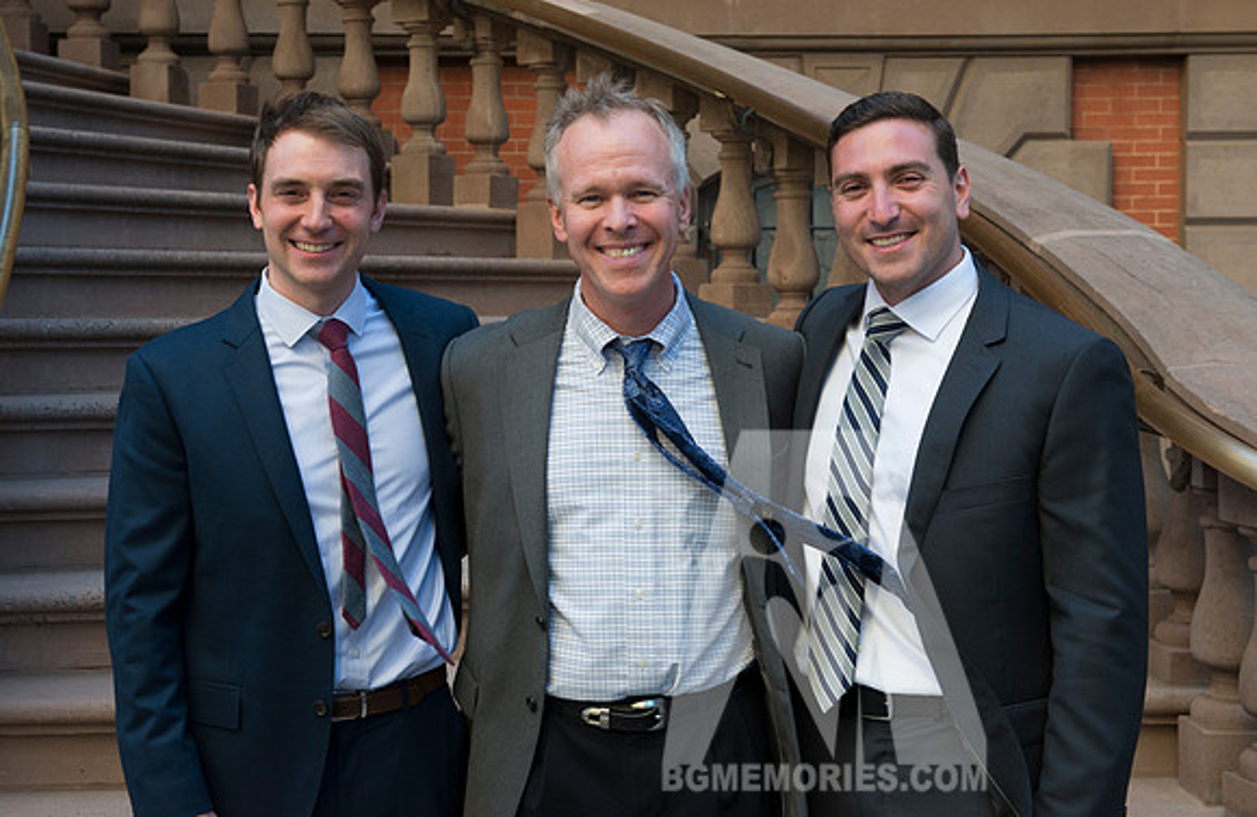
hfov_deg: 32.9
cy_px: 352
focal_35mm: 61
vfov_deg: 21.7
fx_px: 2131
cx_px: 599
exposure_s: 1/100
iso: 800
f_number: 8
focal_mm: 55
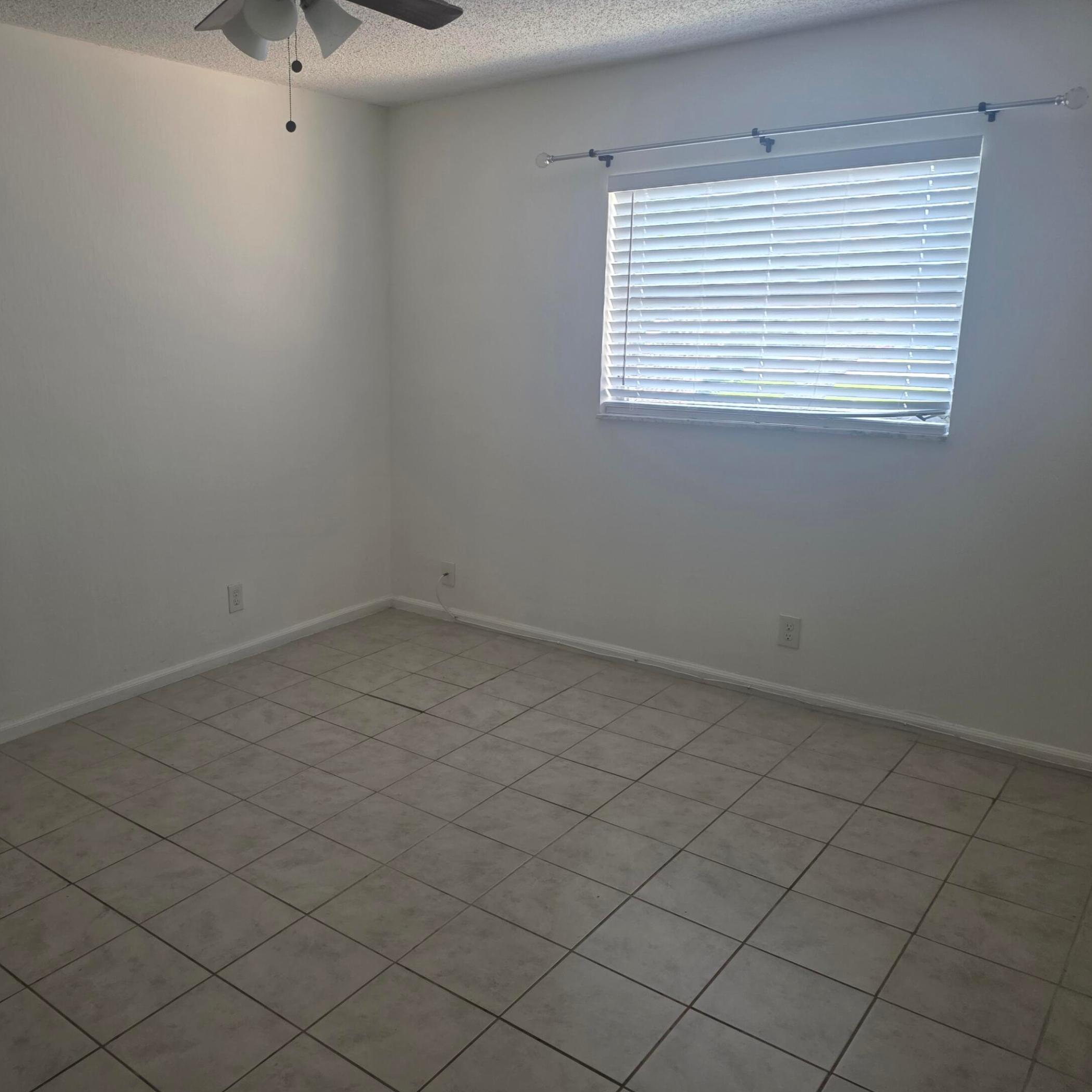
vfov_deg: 57.3
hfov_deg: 56.4
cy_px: 537
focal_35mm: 28
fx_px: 999
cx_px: 392
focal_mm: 6.25
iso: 125
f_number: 1.7
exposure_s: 1/120
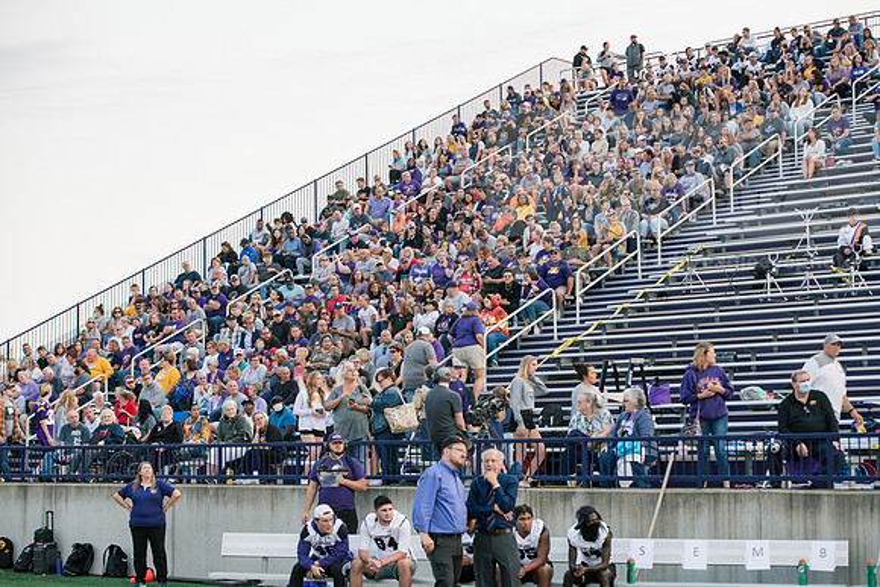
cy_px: 294
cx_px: 440
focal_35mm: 70
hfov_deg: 28.8
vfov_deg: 19.5
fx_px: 1711
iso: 640
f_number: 5
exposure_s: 1/400
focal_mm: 70
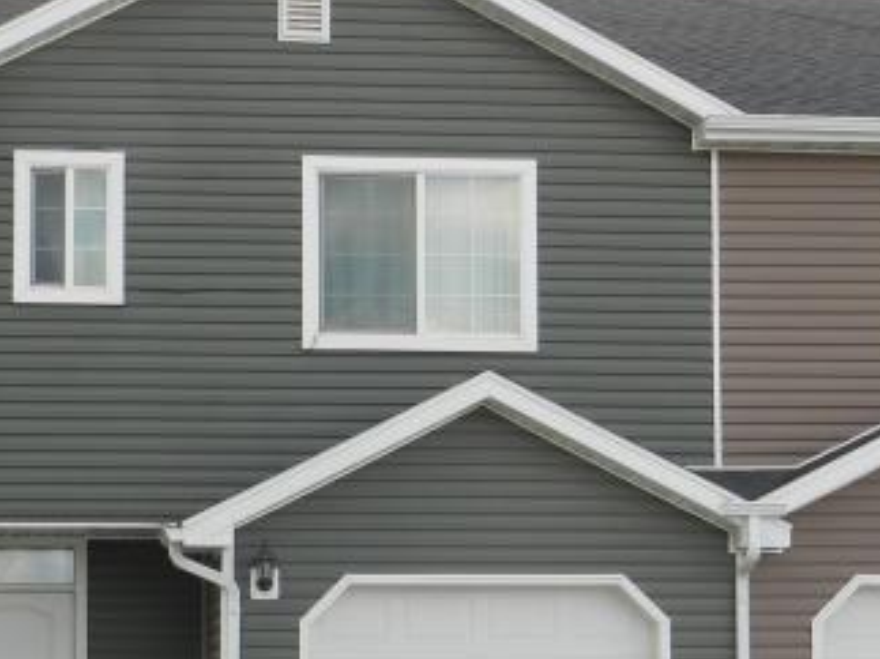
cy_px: 490
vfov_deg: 14.0
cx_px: 292
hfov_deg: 18.7
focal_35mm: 105
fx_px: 2668
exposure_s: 1/250
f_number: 4.4
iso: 160
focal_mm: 9.4
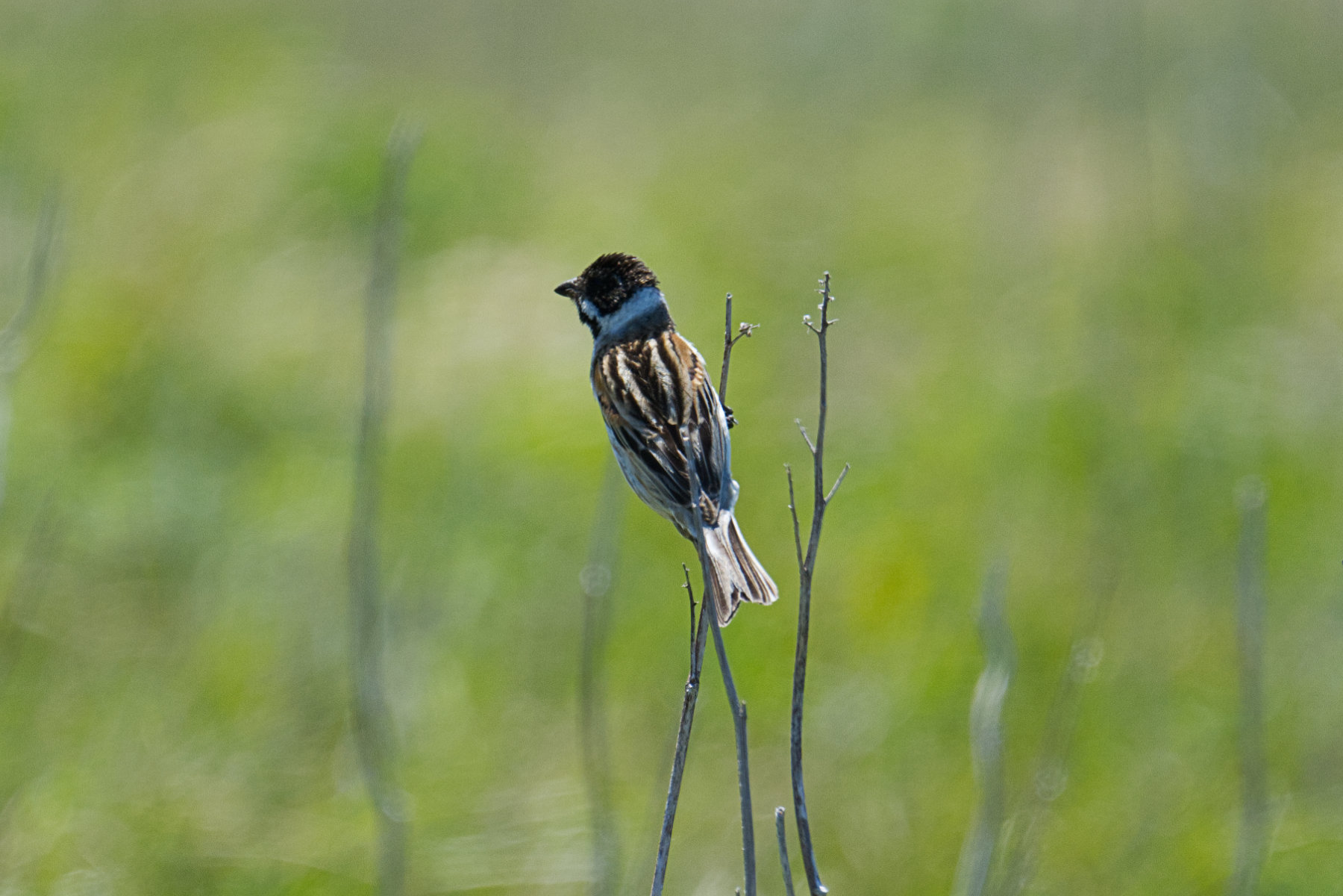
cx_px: 672
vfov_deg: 2.3
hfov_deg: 3.5
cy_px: 448
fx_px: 22120
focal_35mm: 593
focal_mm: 395.2
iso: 320
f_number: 6.3
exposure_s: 1/500
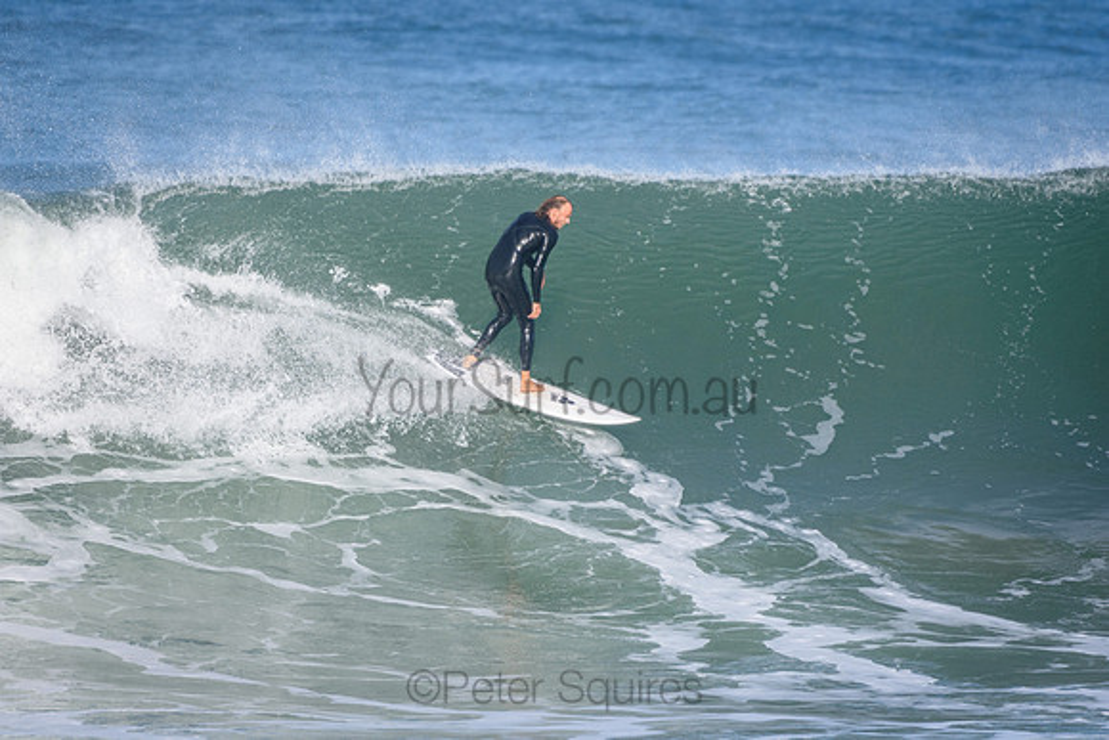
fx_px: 19411
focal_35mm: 630
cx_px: 554
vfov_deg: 2.2
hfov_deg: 3.3
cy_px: 370
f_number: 5.6
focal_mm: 420
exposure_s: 1/2000
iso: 400
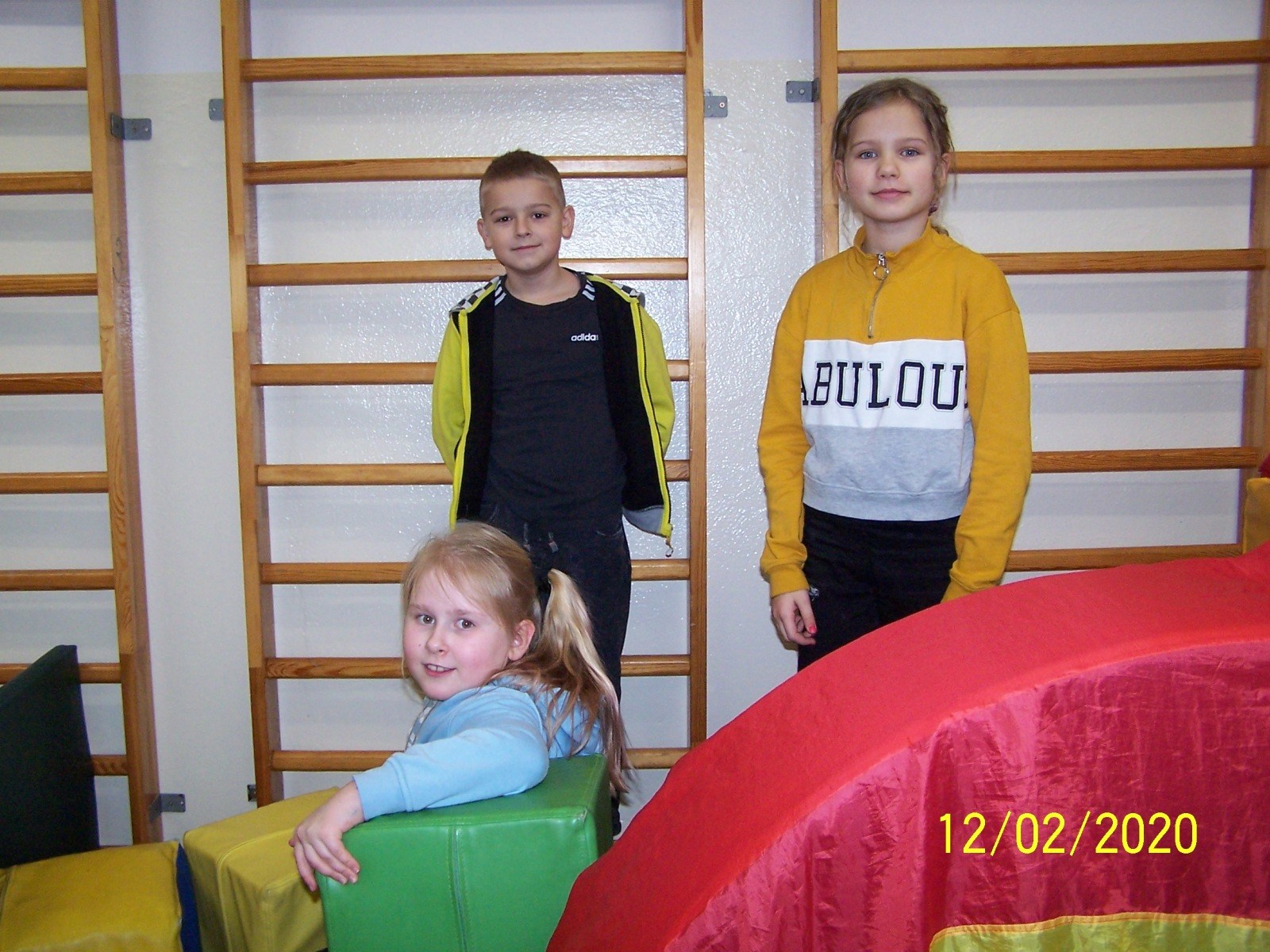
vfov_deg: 37.7
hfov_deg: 49.0
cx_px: 635
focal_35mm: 38
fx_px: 1394
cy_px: 476
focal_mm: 6.3
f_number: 2.8
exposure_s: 1/60
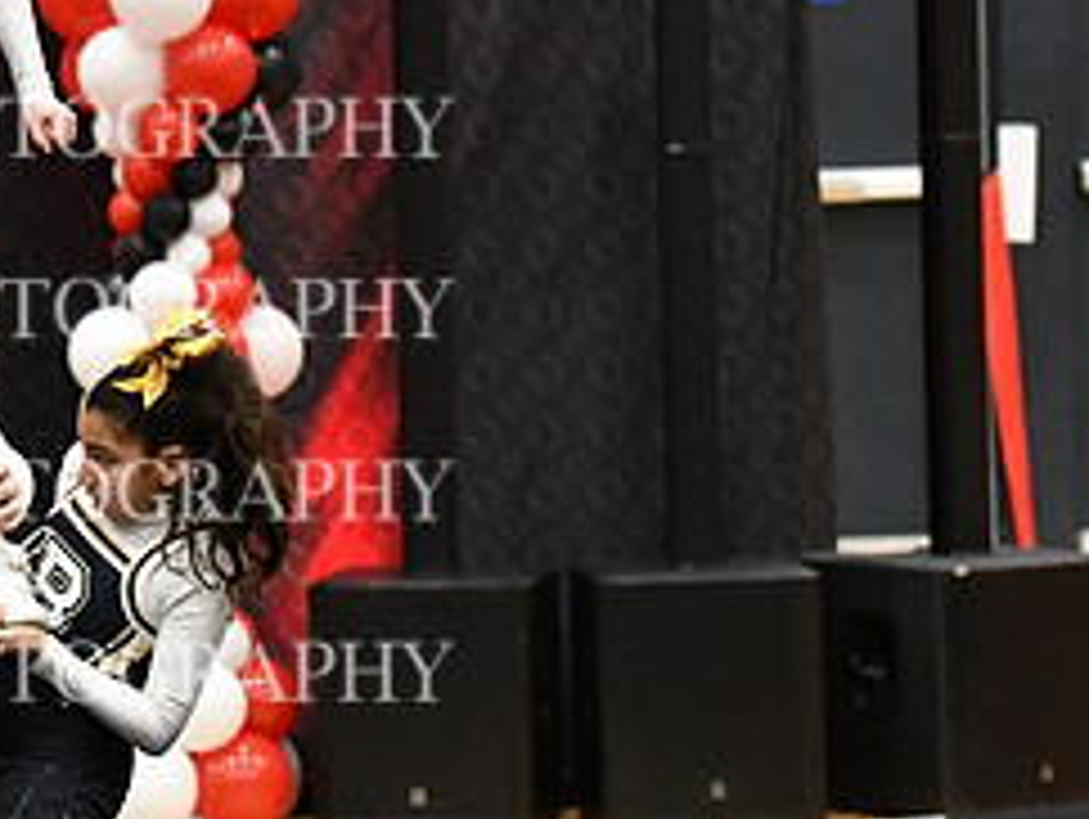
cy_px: 218
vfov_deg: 3.5
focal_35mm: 421
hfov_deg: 4.7
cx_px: -198
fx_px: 13258
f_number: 2.8
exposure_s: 1/800
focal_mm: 122
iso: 5000
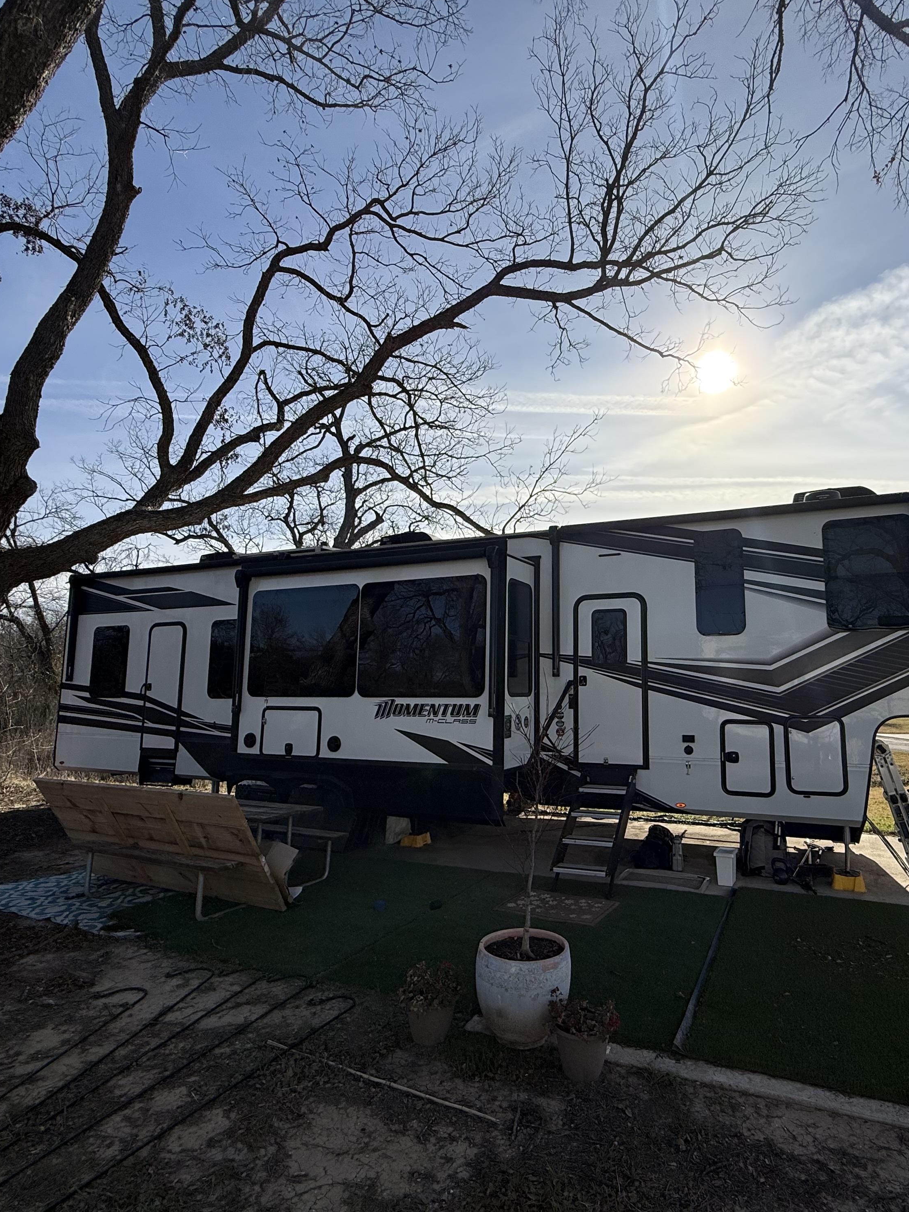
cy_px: 602
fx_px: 665
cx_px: 550
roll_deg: +0.1
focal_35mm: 19
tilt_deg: +7.3
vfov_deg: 84.7
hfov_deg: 67.9
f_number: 2.2
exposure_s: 1/4149
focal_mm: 2.22
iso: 50
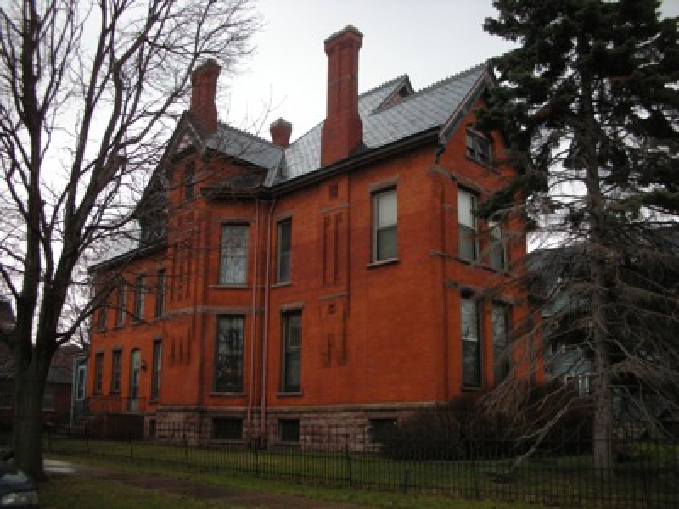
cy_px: 254
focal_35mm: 35
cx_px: 340
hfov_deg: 52.6
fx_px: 687
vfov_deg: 40.7
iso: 200
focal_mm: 5.8
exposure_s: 1/286
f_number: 2.8
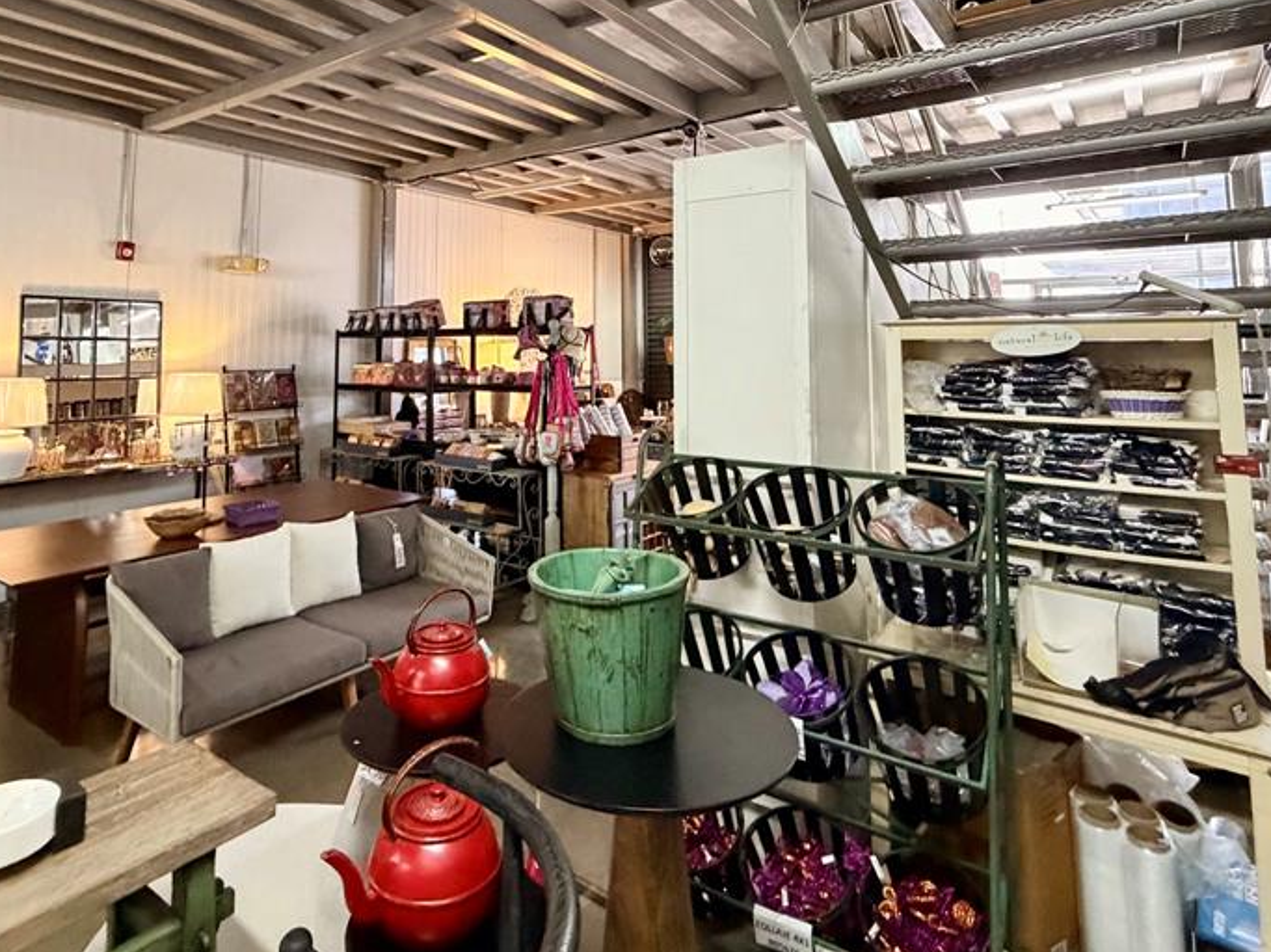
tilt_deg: +6.6
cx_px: 573
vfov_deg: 60.9
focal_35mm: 21
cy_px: 273
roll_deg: +0.0
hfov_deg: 78.8
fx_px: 771
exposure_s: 1/60
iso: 800
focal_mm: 2.22
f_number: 2.2
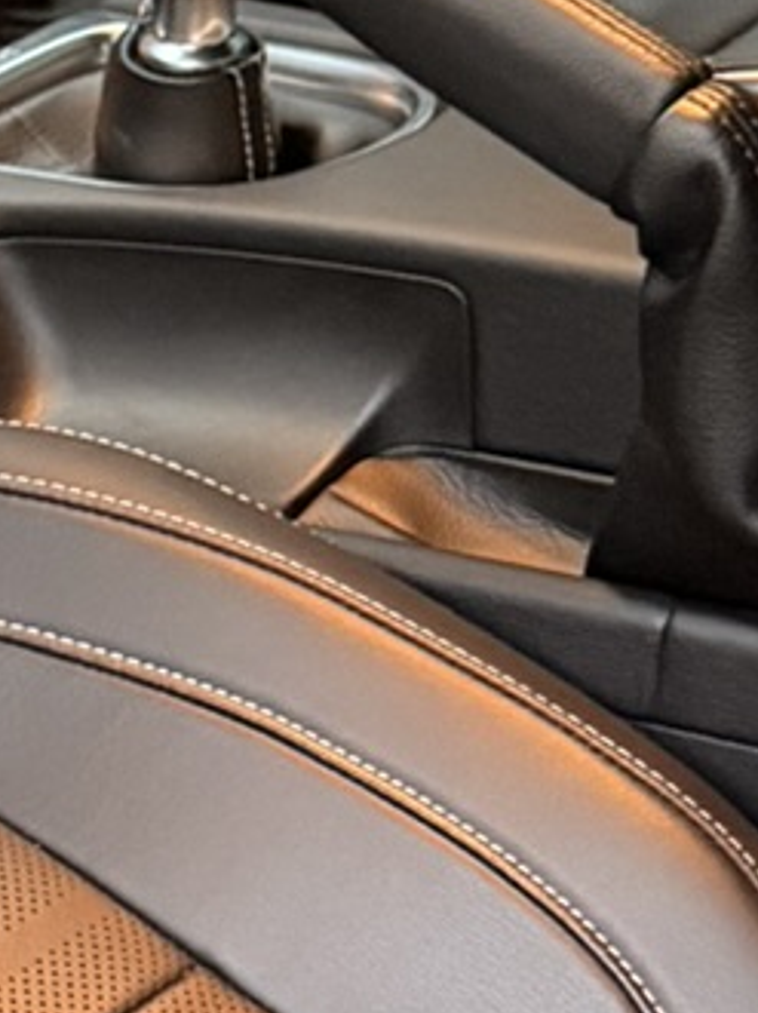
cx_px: -516
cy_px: 697
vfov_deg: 13.2
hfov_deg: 9.5
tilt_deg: -32.8
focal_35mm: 149
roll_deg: +4.8
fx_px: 4356
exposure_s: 1/42
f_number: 1.78
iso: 800
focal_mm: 6.76
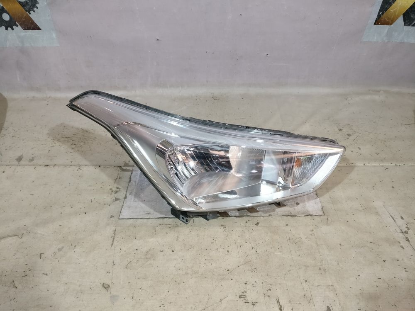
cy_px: 156
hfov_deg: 63.4
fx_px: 336
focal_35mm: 28
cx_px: 208
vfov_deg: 49.7
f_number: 2
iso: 320
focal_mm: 4.26
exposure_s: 1/25
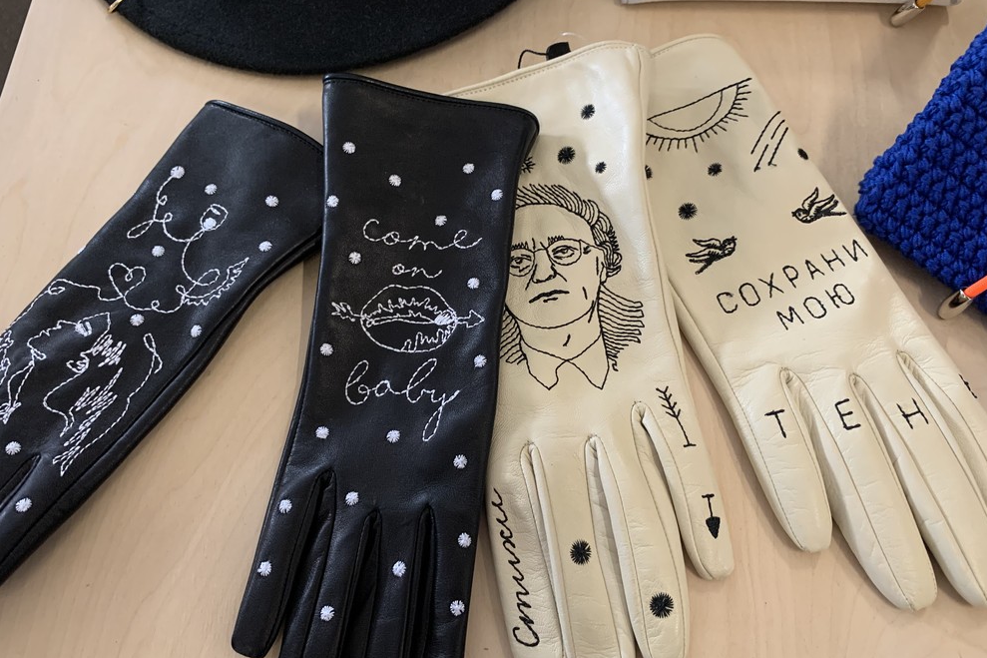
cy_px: 341
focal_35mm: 28
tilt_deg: -66.2
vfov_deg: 46.4
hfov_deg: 65.5
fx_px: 767
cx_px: 494
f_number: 1.8
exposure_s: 1/41
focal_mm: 4.25
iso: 400
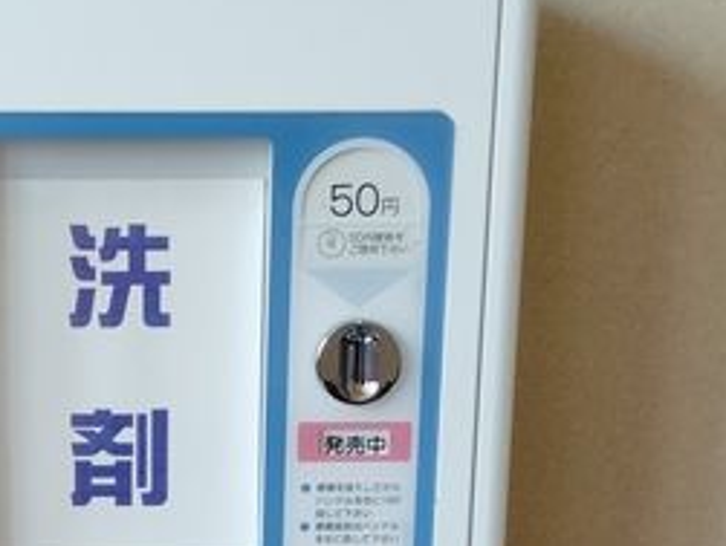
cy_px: 592
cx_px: 106
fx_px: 1911
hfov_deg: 21.1
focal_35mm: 91
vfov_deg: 15.8
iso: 364
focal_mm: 4.22
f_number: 1.8
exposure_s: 1/100
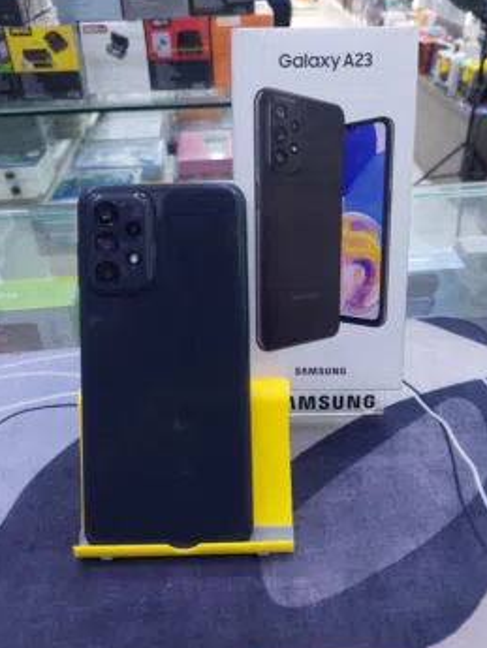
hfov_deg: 48.3
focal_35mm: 29
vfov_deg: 61.5
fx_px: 544
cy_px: 291
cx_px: 244
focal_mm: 5.23
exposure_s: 1/100
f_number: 1.8
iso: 125
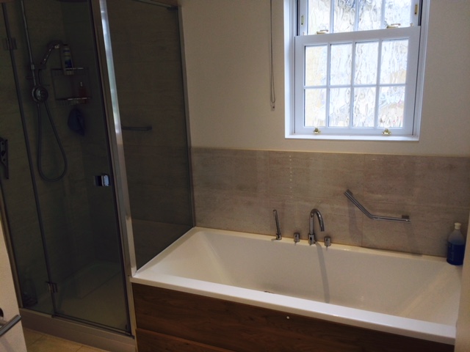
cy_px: 176
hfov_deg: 61.7
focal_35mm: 29
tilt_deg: -16.0
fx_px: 394
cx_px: 235
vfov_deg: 48.2
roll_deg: +2.1
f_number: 2.2
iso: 50
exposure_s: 1/100
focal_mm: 4.15
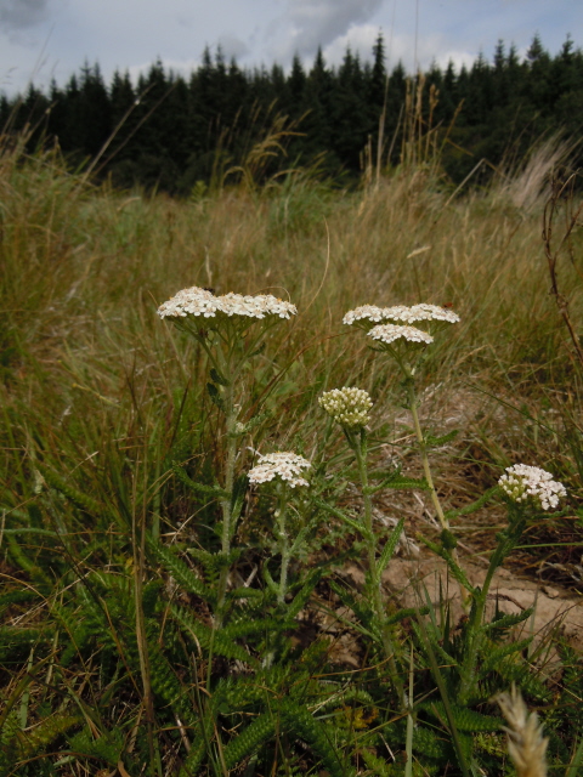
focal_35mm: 30
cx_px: 292
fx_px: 674
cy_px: 388
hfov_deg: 46.8
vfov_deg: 60.0
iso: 100
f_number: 7
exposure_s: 1/640
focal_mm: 5.4
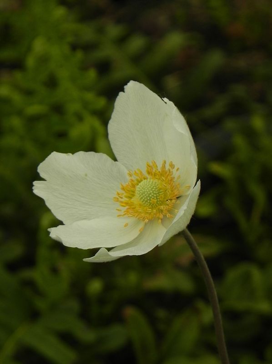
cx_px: 136
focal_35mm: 212
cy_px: 182
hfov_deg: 7.0
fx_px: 2226
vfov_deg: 9.3
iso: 160
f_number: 5
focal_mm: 37.7
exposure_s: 1/800
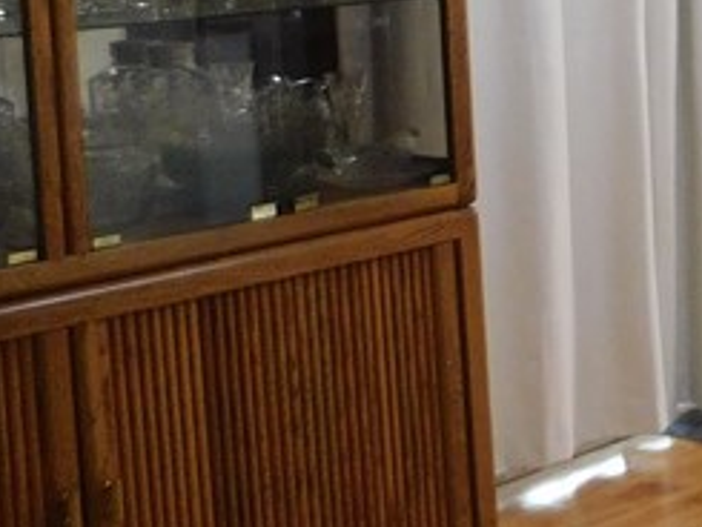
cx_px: 1361
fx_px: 1948
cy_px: 40
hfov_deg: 16.3
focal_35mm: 96
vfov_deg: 15.2
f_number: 3
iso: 220
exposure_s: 1/30
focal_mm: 4
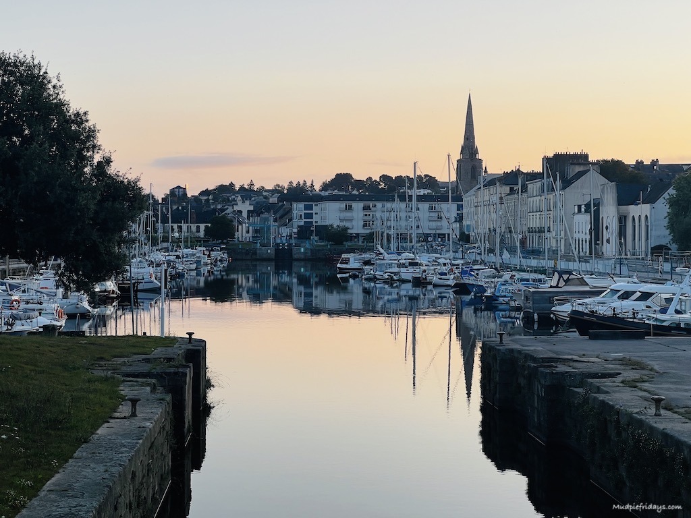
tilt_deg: -0.8
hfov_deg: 25.3
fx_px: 1537
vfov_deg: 19.1
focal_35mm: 77
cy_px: 259
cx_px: 346
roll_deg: +0.2
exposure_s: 1/178
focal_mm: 9
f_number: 2.8
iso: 32
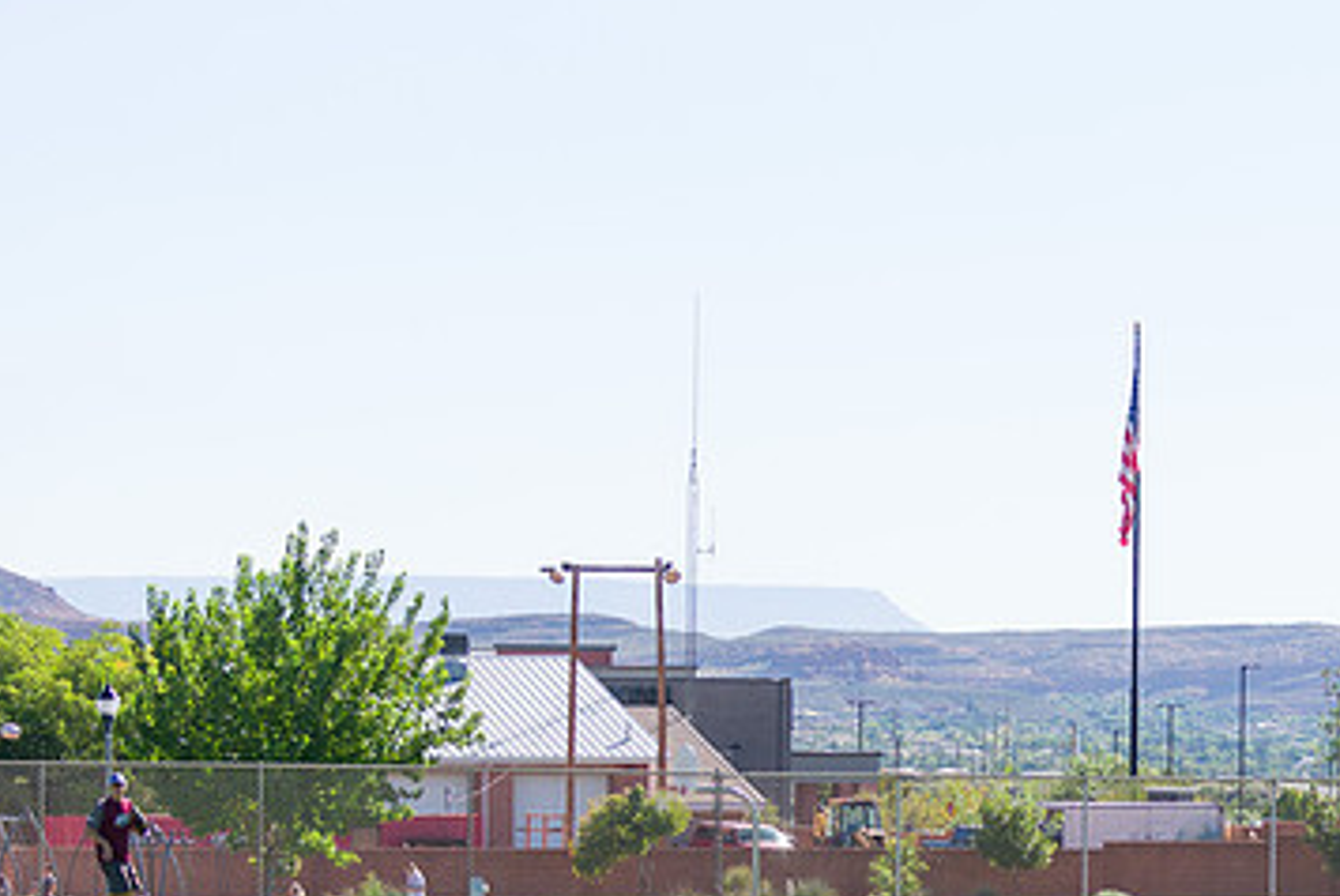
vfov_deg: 7.8
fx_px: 6519
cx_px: 1098
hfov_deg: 11.7
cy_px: 901
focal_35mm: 175
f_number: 5.6
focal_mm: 80
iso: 400
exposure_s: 1/1600
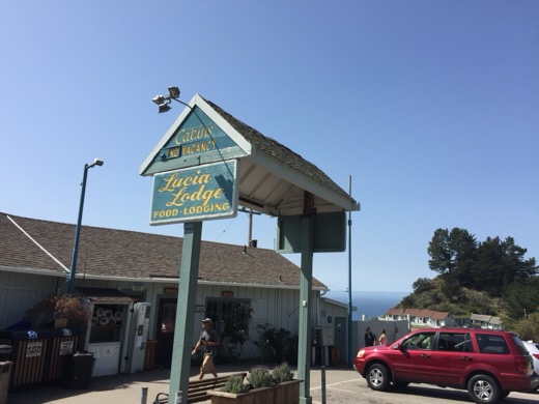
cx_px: 270
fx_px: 452
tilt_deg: +10.1
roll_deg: -2.8
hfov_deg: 61.7
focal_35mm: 29
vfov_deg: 48.2
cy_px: 202
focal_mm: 4.15
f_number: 2.2
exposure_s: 1/2198
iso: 32
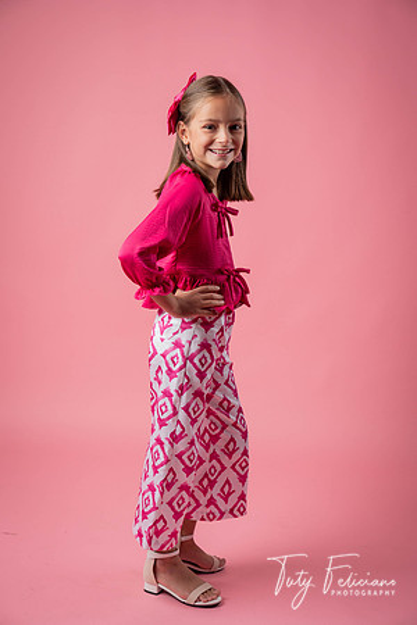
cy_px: 312
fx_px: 990
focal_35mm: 57
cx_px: 208
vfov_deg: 35.1
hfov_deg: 23.8
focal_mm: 57
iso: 64
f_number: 4.5
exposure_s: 1/160
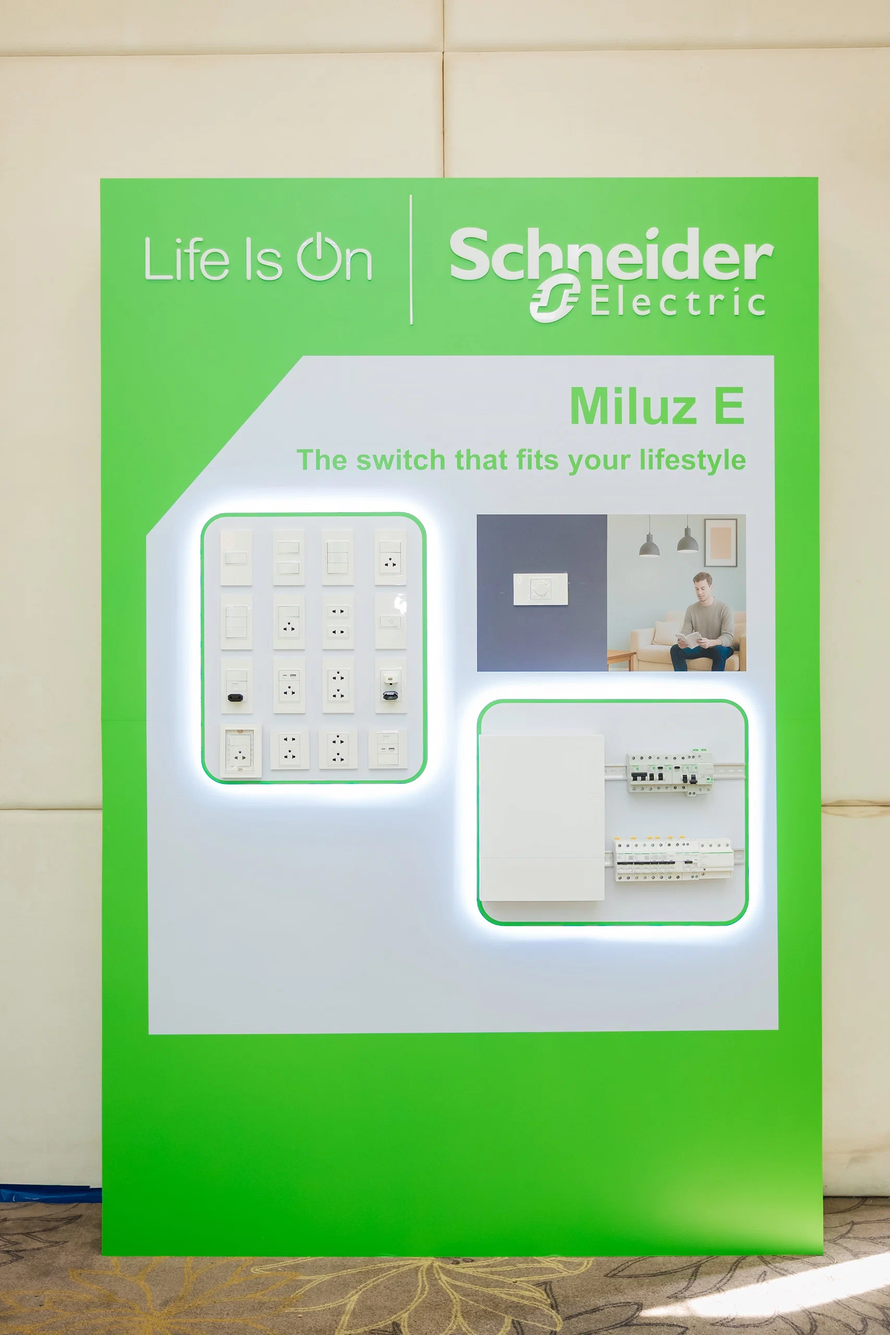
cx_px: 445
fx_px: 1346
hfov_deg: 36.6
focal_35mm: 36
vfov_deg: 52.8
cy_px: 668
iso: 800
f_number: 4
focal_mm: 36.3
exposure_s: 1/160
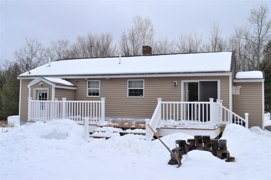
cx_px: 136
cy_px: 90
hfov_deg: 51.3
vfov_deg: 35.5
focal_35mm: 38
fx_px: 282
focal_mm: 25
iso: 200
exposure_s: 1/400
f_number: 10
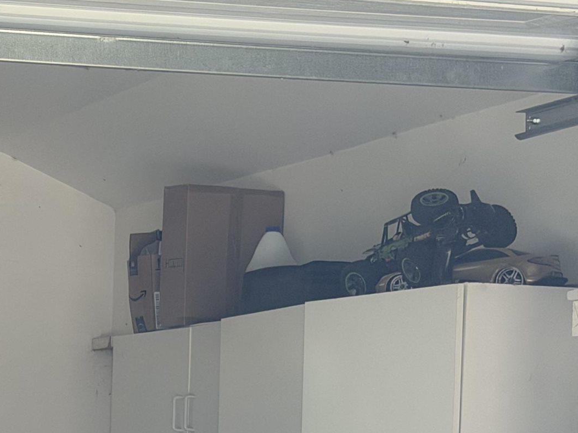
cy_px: 540
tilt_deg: -0.8
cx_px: -72
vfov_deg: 10.4
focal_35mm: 140
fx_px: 2338
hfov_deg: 13.8
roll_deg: -0.8
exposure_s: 1/190
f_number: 1.78
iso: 50
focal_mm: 6.76
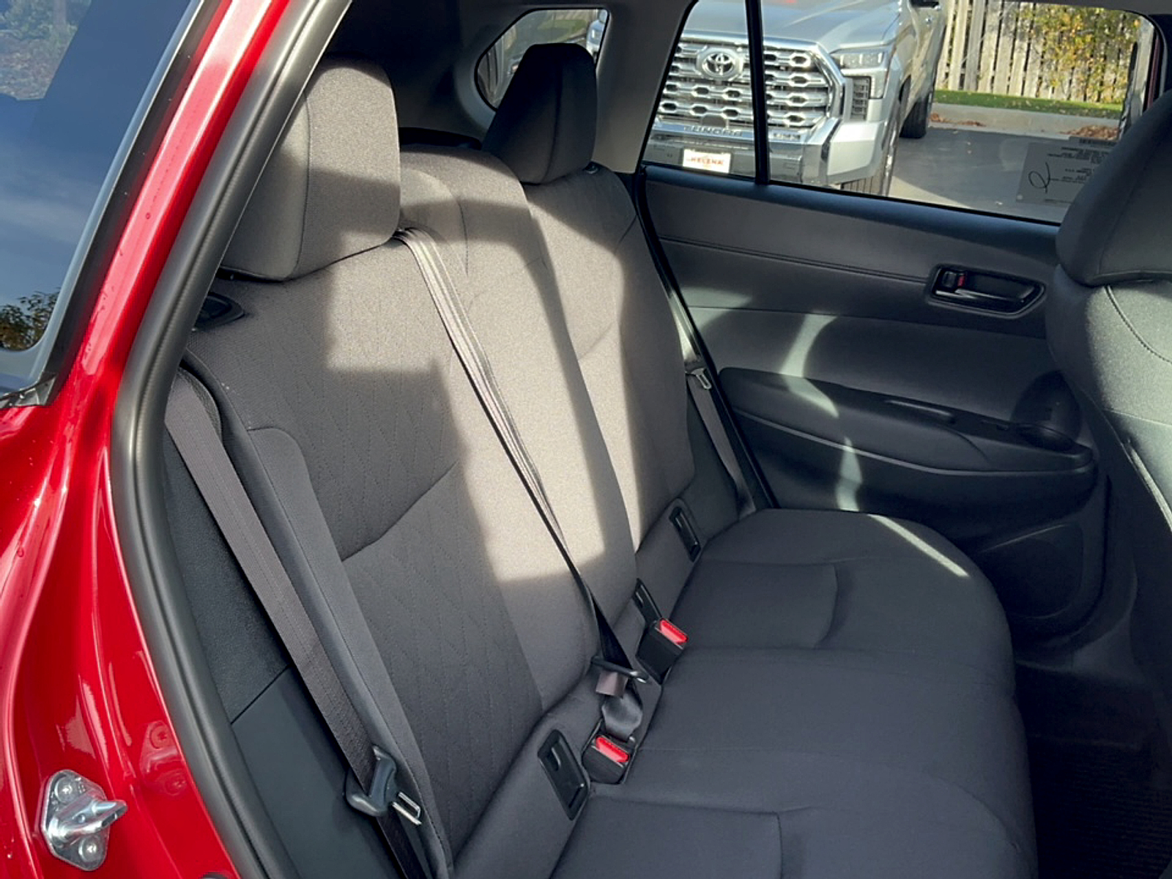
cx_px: 586
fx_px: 1016
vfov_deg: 46.8
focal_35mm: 30
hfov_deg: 60.0
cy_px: 440
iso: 25
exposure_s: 1/100
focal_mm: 3
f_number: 1.8
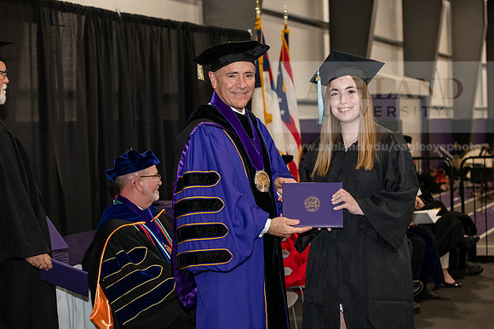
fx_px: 961
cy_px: 164
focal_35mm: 70
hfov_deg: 28.8
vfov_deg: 19.5
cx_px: 247
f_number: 5
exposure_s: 1/200
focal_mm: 70
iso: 2500
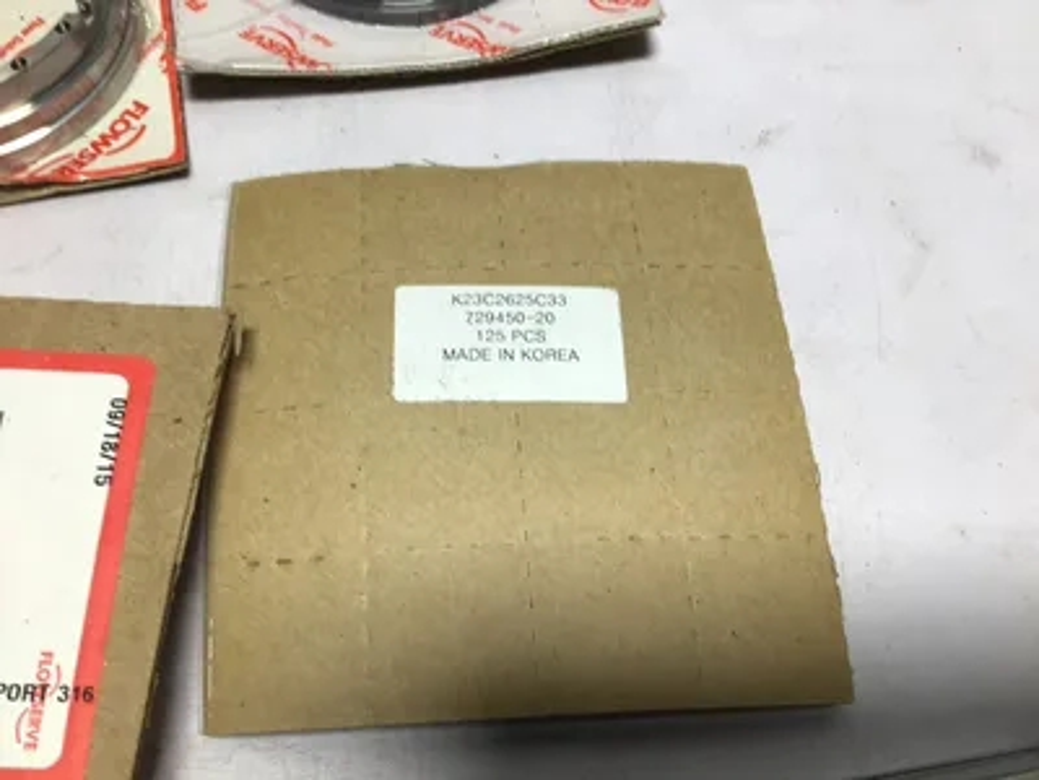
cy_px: 390
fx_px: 930
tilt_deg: -65.0
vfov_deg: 45.4
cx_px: 520
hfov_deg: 58.4
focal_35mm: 31
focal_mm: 3.3
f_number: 2.4
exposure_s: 1/120
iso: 25
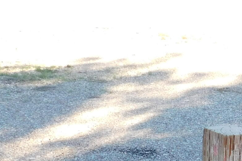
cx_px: 290
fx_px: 800
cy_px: 319
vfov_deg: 10.6
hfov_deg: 16.5
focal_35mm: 119
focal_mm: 5.3
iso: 125
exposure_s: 1/320
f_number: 3.2
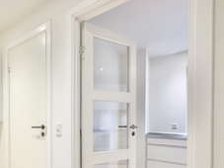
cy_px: 122
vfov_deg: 56.5
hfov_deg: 66.5
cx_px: 42
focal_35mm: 23
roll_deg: +0.0
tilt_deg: -0.2
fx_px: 149
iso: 200
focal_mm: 2.22
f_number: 2.2
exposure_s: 1/100
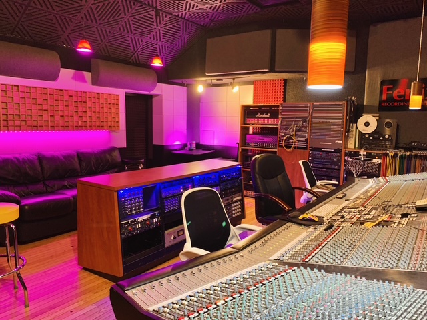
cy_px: 160
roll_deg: -1.3
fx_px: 321
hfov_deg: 67.3
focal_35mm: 26
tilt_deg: -6.6
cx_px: 214
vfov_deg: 53.1
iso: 400
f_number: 1.8
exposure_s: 1/29
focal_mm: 4.25
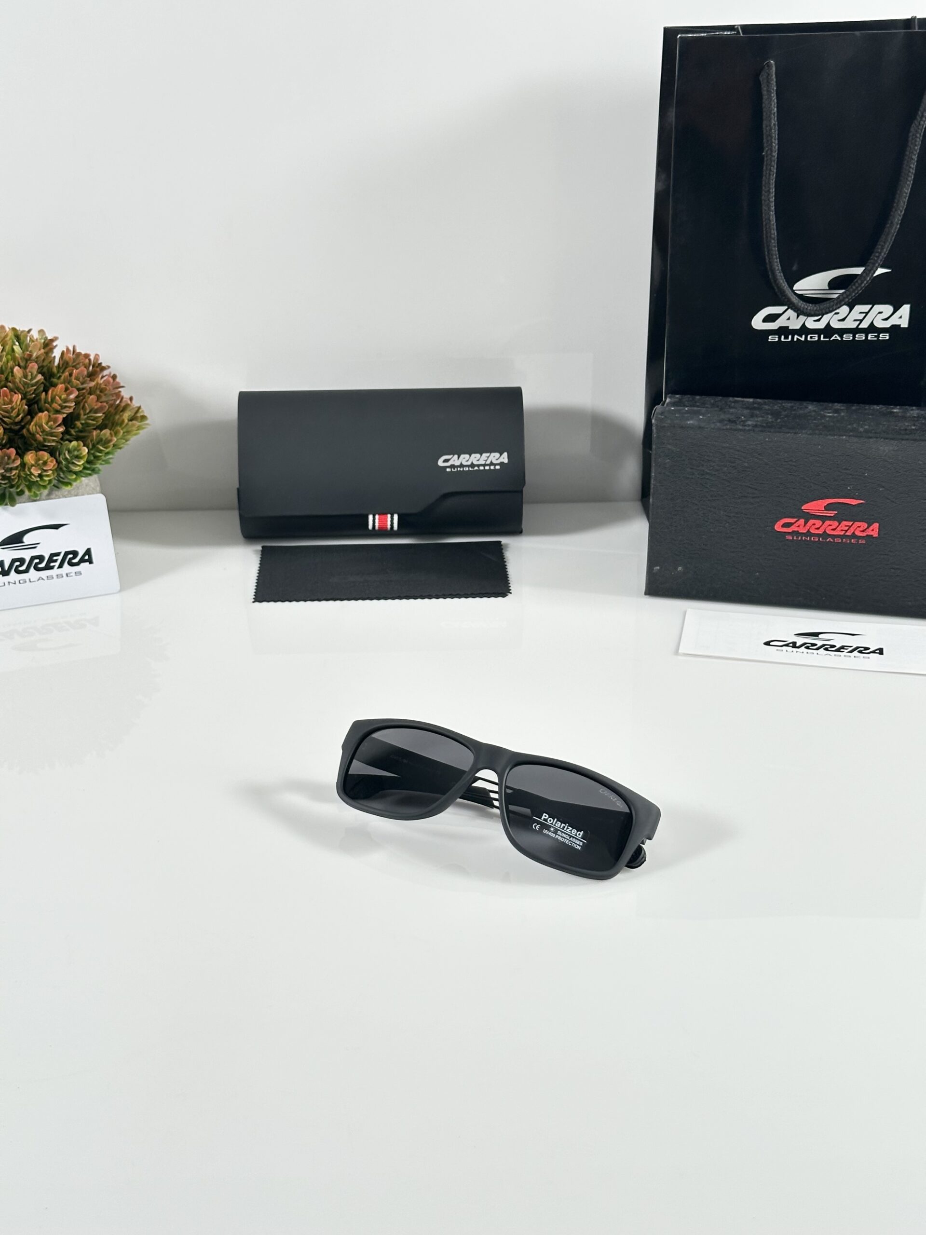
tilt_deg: -25.7
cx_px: 463
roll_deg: +0.8
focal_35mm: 48
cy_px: 618
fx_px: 1712
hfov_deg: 30.3
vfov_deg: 39.7
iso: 125
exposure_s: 1/100
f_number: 1.78
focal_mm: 6.86
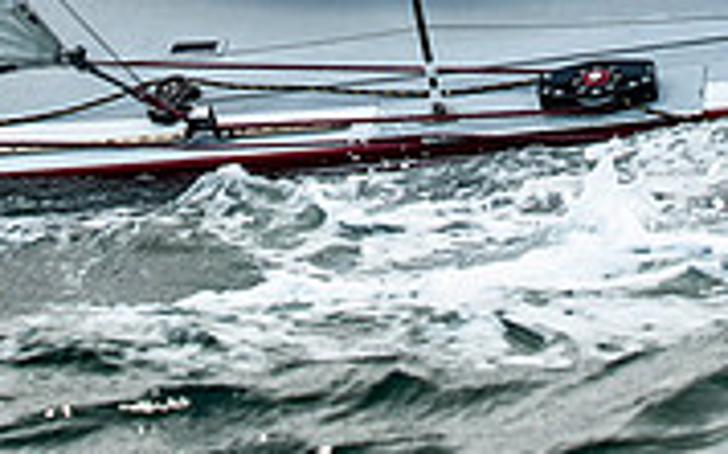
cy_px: -323
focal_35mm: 265
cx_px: 344
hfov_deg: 7.9
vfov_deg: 4.9
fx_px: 5254
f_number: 5
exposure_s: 1/2500
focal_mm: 80
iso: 320
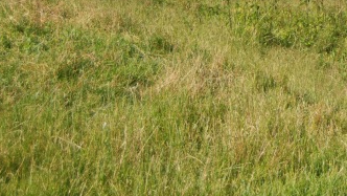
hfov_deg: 18.6
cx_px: 373
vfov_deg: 10.5
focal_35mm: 111
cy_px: -109
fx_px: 1022
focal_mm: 26
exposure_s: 1/320
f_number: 4
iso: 200
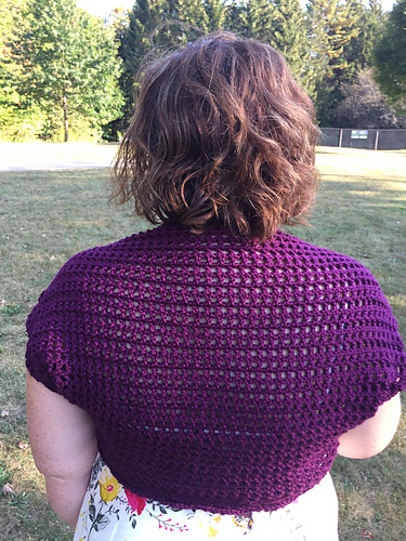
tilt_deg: -16.2
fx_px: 454
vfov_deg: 61.7
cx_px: 203
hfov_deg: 48.2
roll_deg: -0.6
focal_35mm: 29
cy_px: 270
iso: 32
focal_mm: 4.15
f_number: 2.2
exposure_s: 1/120
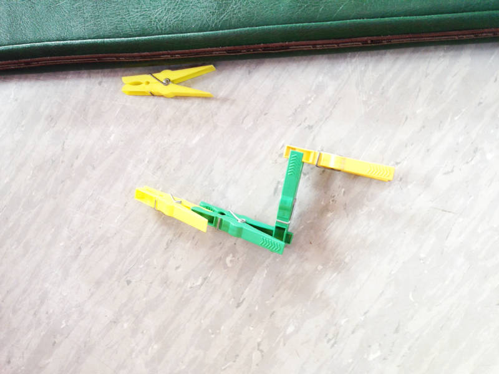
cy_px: 187
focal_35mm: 33
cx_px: 250
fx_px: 476
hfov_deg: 55.4
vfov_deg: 42.9
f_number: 2.4
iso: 50
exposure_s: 1/20
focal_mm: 4.1
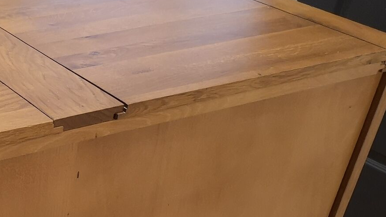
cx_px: -13
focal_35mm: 67
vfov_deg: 16.6
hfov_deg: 29.1
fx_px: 686
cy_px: 309
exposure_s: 1/20
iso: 640
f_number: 1.8
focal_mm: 3.95
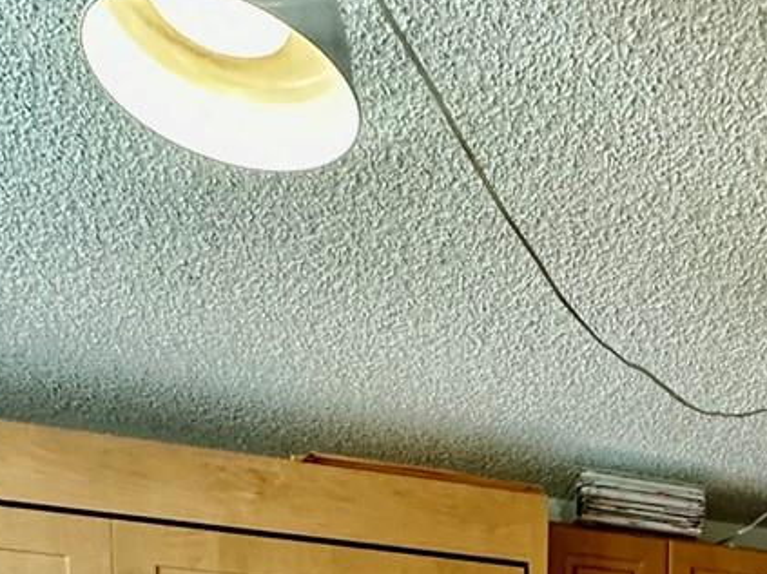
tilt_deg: -6.2
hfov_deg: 34.1
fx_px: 1174
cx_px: 698
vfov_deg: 19.8
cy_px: 1045
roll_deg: -1.4
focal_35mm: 53
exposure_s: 1/60
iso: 320
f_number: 2.2
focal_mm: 2.22
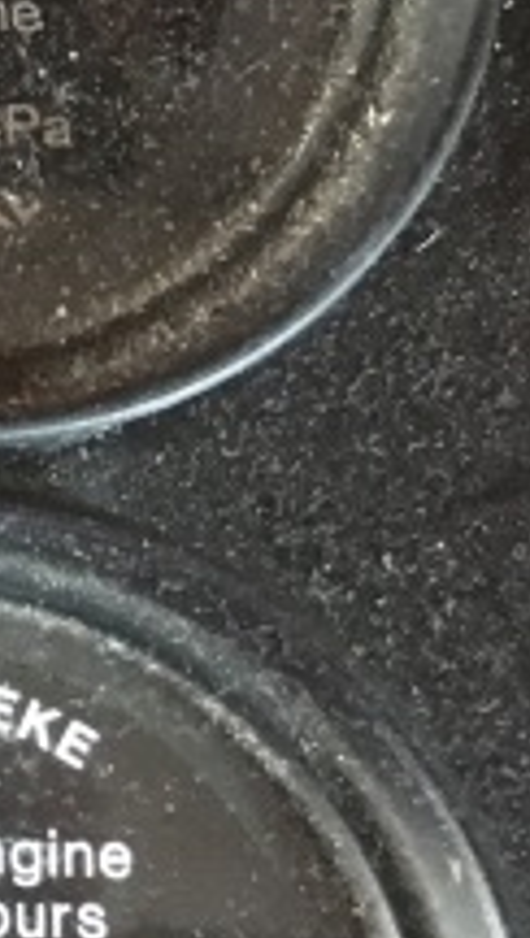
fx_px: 2914
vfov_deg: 18.3
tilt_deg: -66.5
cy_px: 552
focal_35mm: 117
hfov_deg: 8.4
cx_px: -1164
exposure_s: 1/15
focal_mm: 4.15
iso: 400
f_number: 2.2
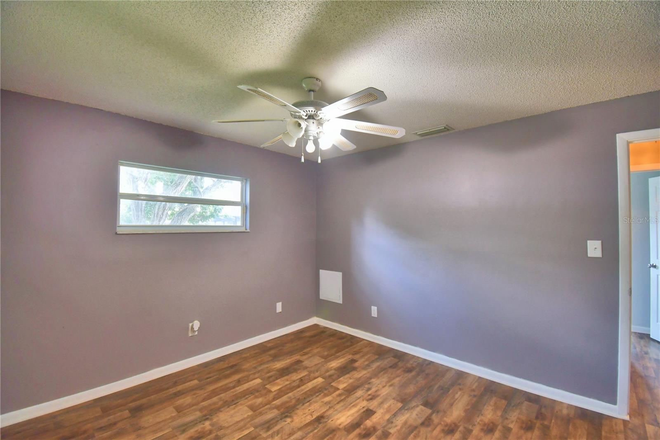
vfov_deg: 77.3
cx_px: 330
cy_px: 220
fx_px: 275
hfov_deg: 100.4
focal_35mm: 15
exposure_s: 1/30
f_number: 4.5
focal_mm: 10
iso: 560
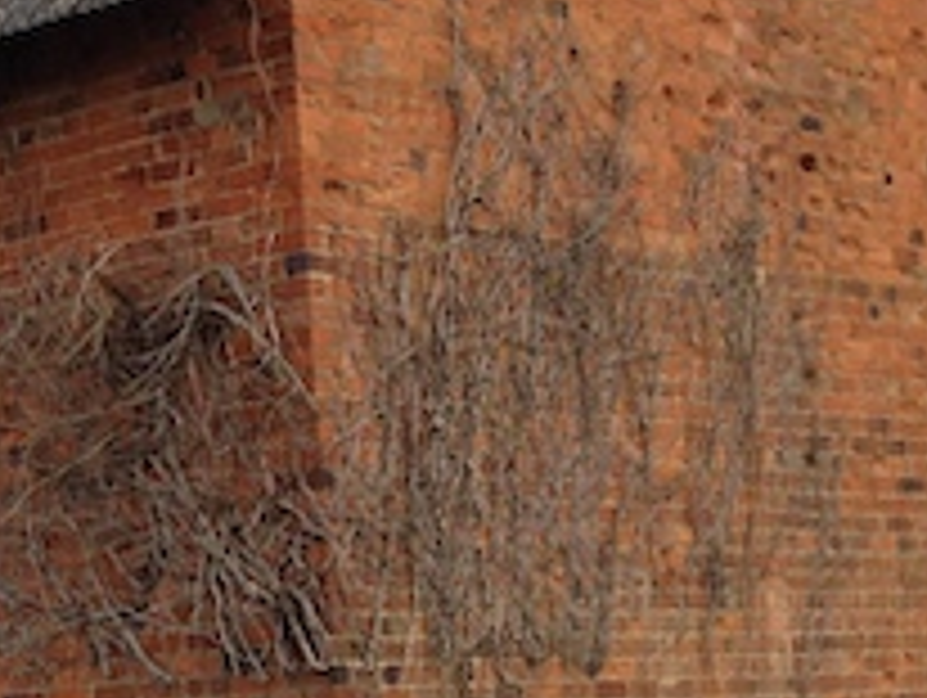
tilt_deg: +1.1
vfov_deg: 11.5
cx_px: 32
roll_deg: +2.1
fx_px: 3432
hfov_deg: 15.2
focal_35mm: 128
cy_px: 657
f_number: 2.4
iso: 50
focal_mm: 4.12
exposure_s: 1/511
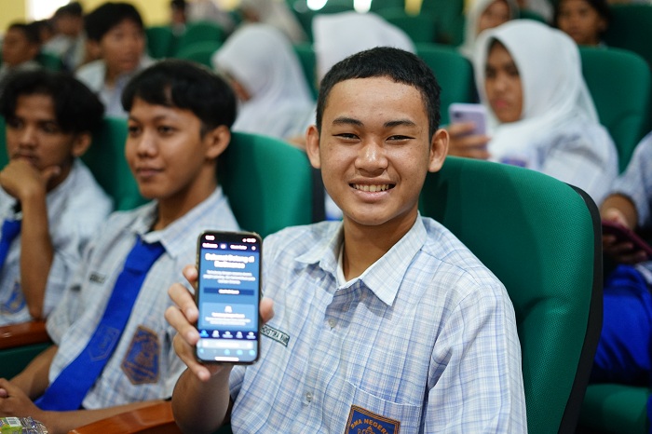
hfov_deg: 39.6
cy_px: 217
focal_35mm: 50
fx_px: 905
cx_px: 326
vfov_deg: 27.0
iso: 1600
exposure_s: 1/200
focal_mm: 50
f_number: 1.8
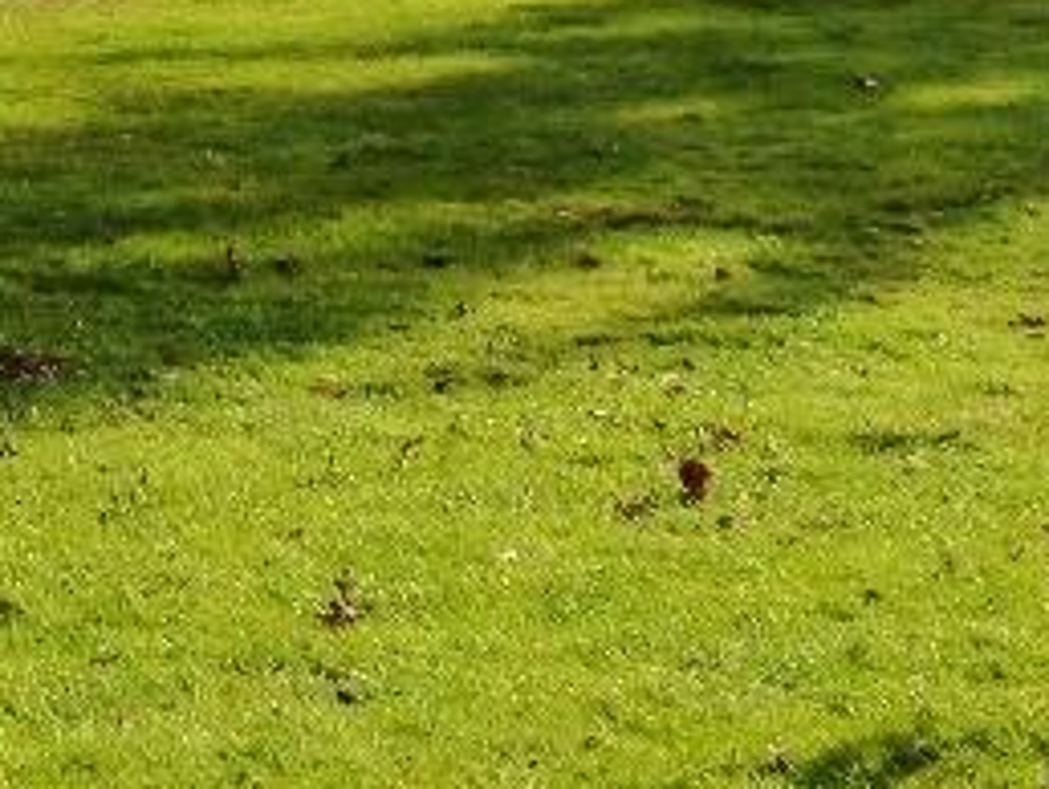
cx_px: -228
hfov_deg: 15.0
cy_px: -578
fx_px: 3852
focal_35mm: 127
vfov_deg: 11.0
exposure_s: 1/500
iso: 160
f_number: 5.6
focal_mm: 5.7
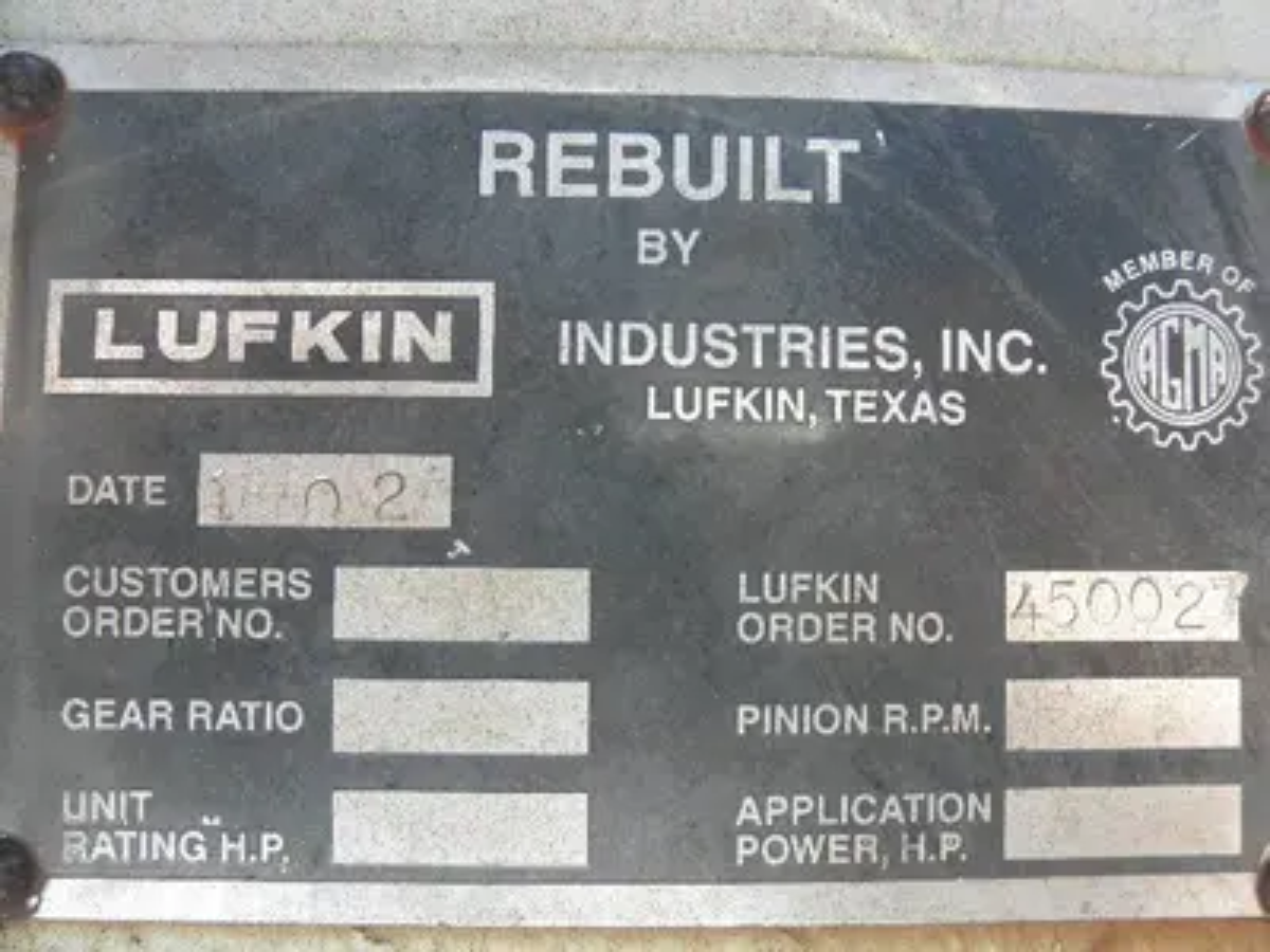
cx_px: 635
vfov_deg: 49.7
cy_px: 476
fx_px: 1027
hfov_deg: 63.4
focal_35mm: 28
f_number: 3
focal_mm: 5
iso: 64
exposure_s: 1/125
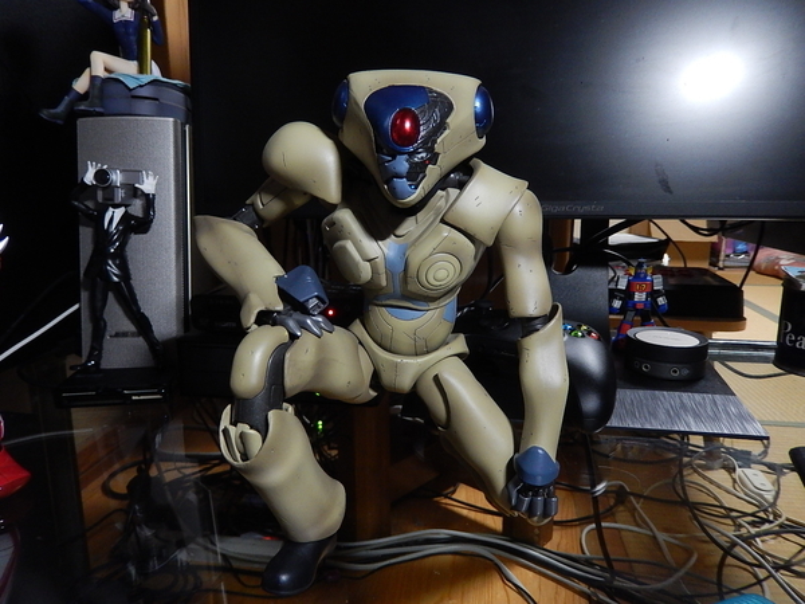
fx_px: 581
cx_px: 402
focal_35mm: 25
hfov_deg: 69.4
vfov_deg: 54.9
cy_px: 302
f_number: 3.4
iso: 400
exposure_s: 1/13
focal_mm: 4.5
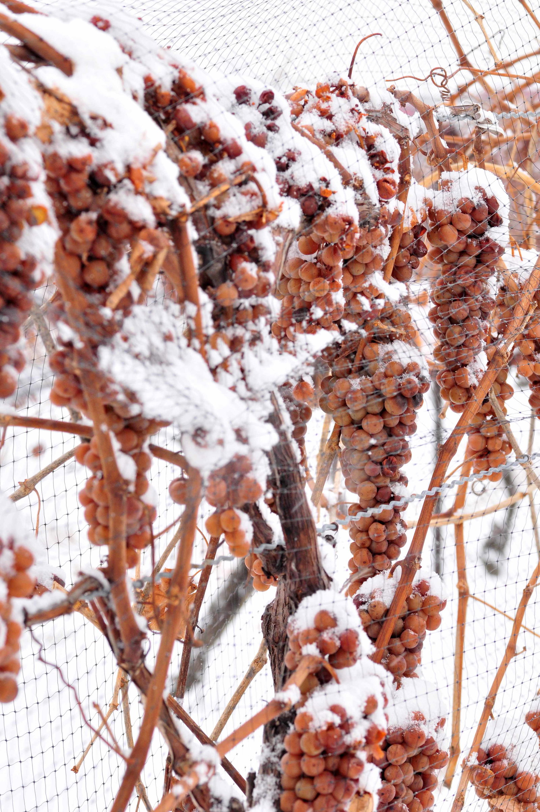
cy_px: 406
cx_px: 270
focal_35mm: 158
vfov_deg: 13.1
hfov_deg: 8.7
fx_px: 3553
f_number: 14
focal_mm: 105
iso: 500
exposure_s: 1/125
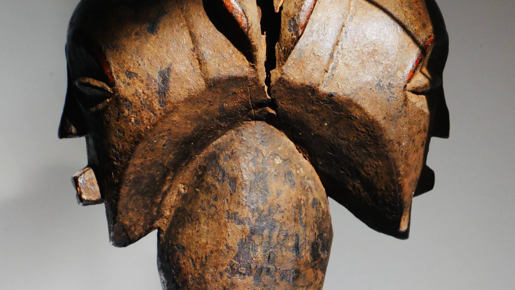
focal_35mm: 105
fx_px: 1434
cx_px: 258
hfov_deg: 20.4
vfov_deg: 11.5
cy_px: 232
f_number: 11
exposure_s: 1/125
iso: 200
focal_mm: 36
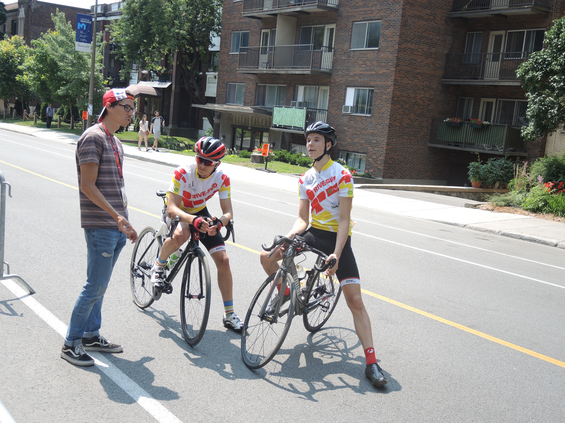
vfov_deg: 34.3
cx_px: 282
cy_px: 212
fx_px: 686
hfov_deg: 44.8
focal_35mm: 42
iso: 80
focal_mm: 9
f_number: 2.5
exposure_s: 1/500
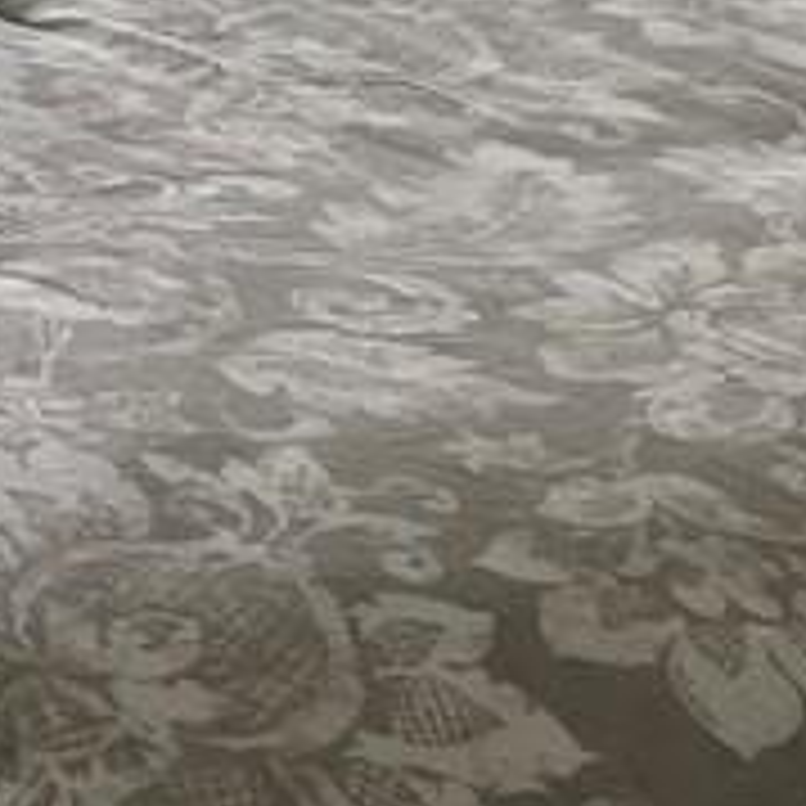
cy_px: -1481
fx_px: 5400
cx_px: -1977
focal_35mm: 205
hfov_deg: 7.2
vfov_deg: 7.6
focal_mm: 4.2
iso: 32
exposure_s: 1/121
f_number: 1.6
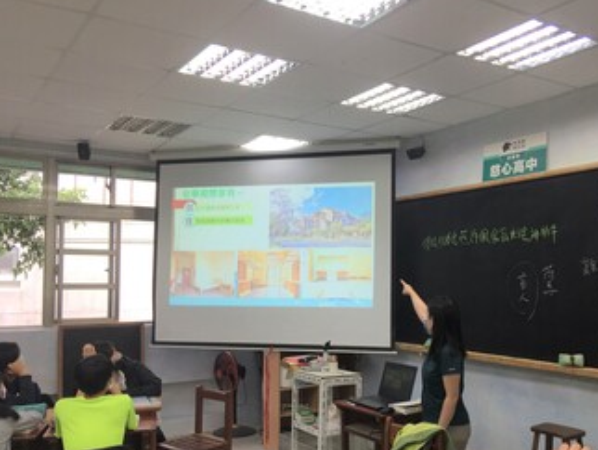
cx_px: 357
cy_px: 262
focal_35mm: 36
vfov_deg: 39.6
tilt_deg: +2.6
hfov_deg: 51.0
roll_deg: -1.4
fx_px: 622
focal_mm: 4.15
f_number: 2.2
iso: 50
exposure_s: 1/120
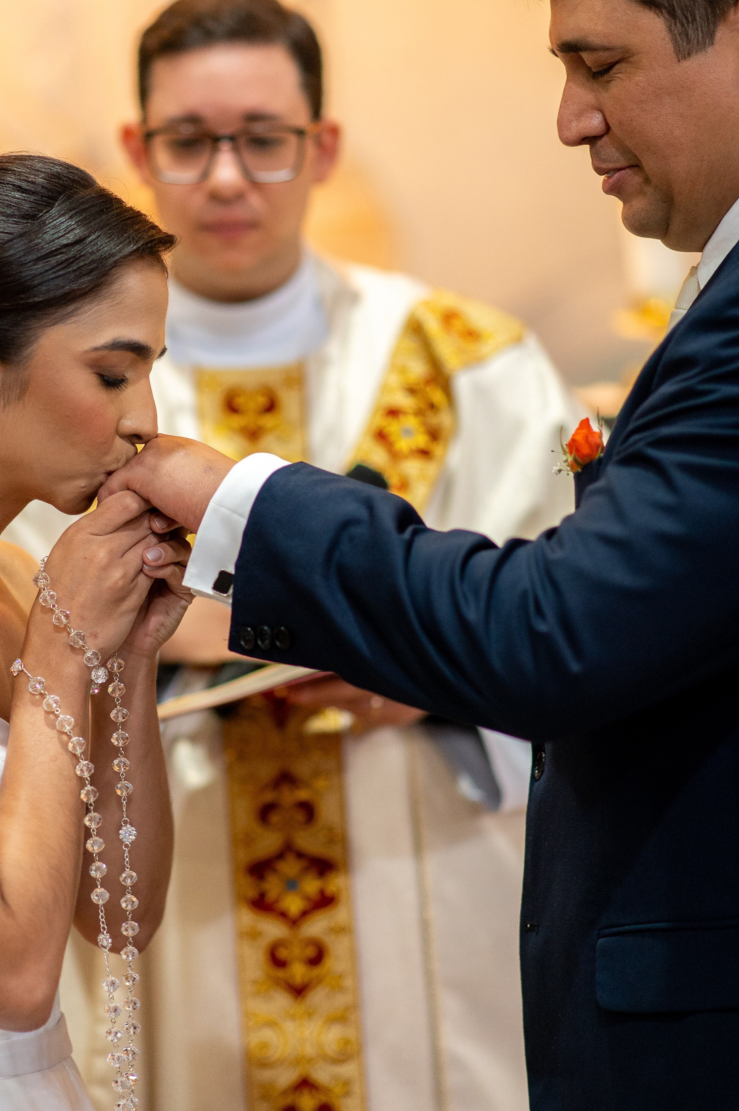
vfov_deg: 17.5
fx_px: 3608
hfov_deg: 11.7
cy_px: 525
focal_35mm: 117
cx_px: 238
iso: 2000
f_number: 2
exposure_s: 1/320
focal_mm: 85
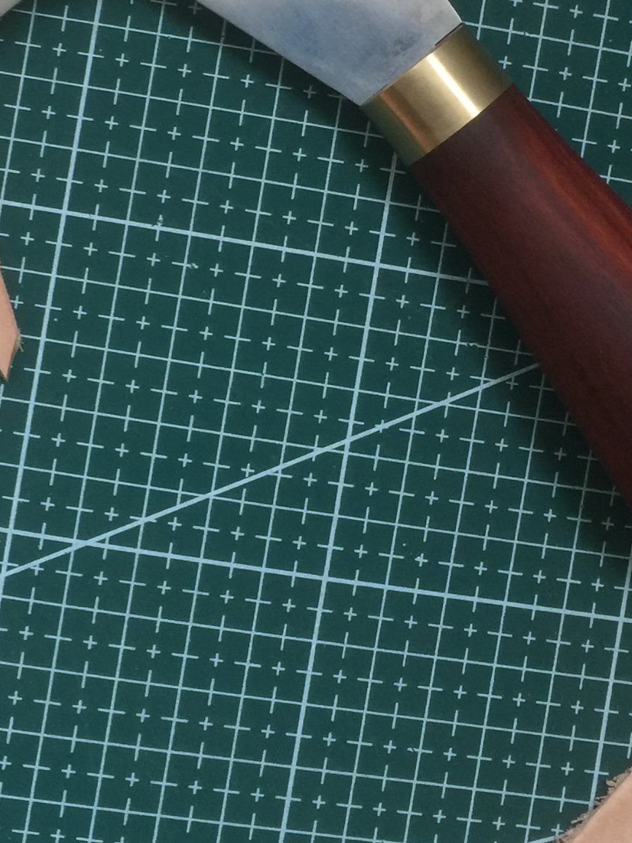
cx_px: 237
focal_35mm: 67
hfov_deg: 21.9
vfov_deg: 28.7
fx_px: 1630
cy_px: 270
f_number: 2.2
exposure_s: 1/17
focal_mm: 4.15
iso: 50
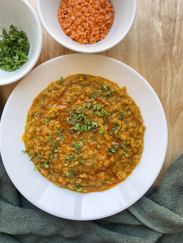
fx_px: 183
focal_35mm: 26
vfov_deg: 67.3
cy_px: 122
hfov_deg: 53.1
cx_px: 92
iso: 64
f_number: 1.6
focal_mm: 4.2
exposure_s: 1/121
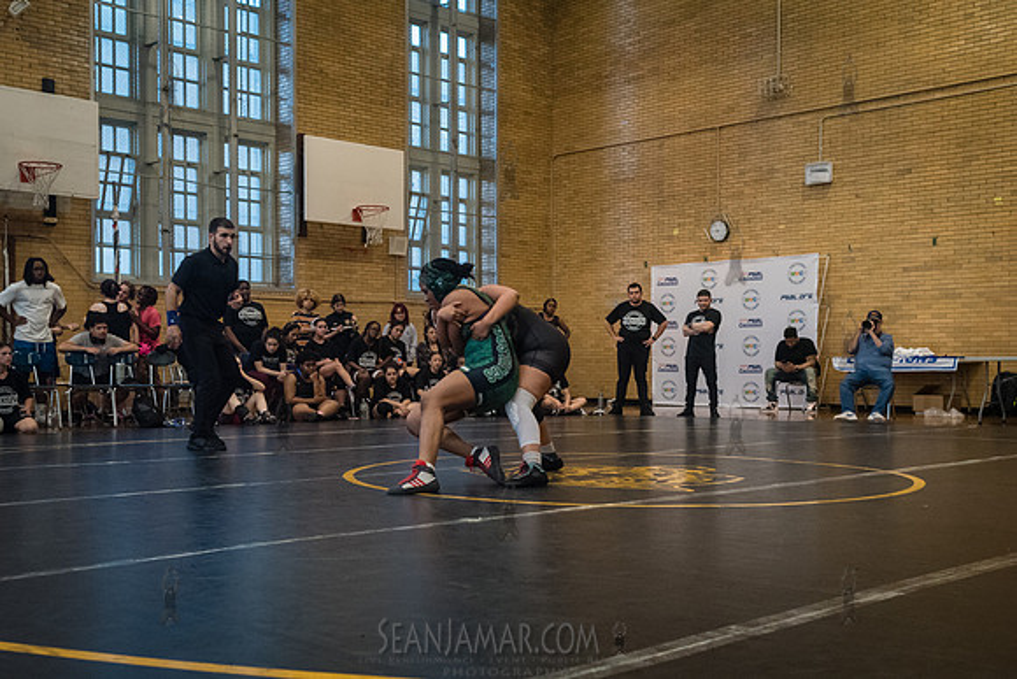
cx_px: 480
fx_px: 1167
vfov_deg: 32.4
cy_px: 394
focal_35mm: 41
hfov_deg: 47.1
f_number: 4
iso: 5000
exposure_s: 1/320
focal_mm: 35
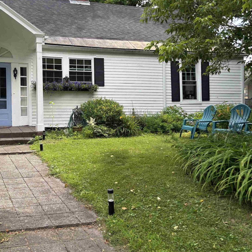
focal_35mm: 38
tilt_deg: +0.1
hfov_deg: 42.4
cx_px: 61
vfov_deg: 43.7
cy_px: 103
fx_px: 313
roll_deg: +1.1
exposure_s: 1/662
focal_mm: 5.96
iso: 50
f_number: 1.6
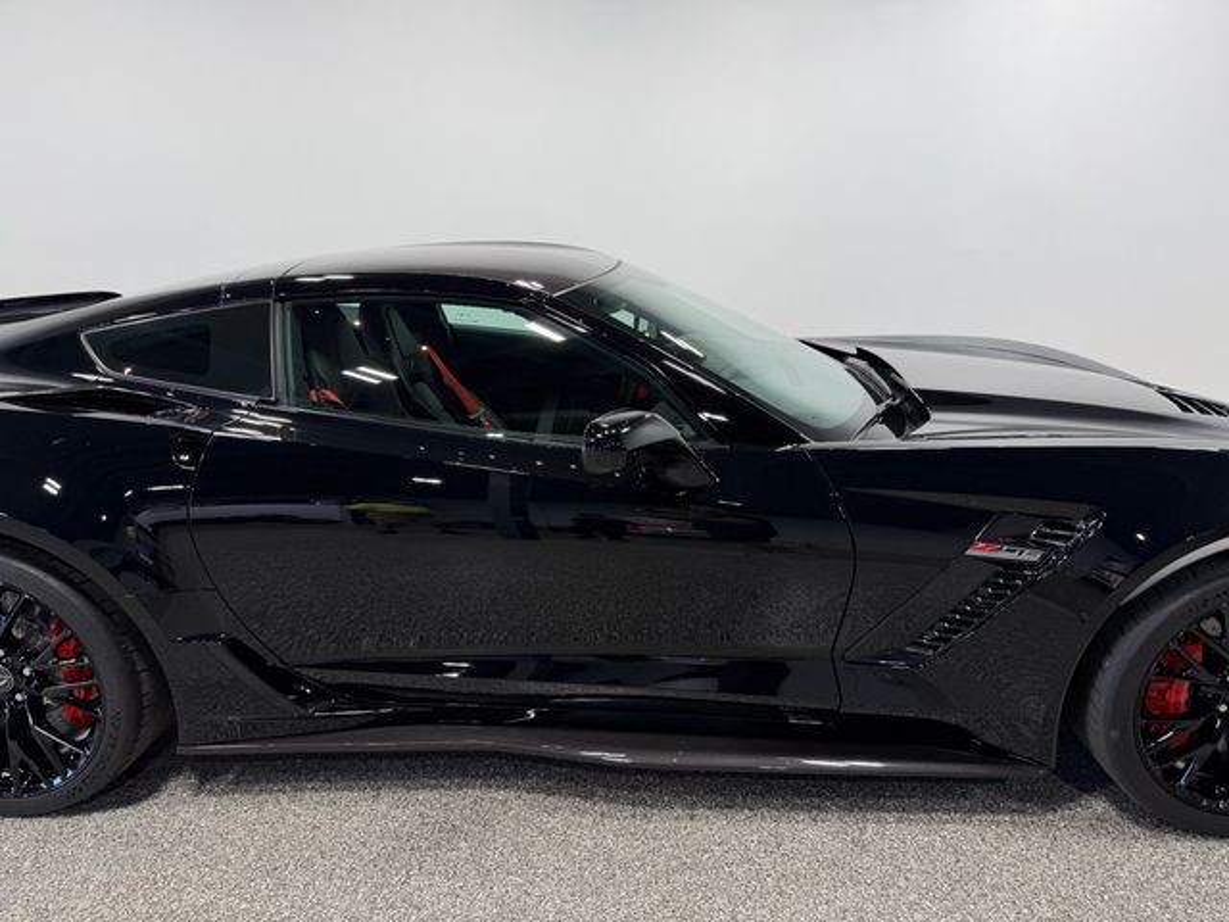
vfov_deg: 56.8
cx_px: 614
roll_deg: +1.1
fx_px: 852
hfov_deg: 71.6
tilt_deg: -16.2
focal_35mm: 24
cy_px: 461
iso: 64
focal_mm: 6.76
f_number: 1.78
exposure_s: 1/141
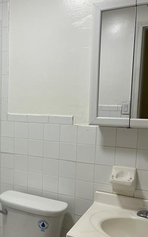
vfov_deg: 48.1
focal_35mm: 41
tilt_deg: -7.3
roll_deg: -0.8
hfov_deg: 30.3
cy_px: 135
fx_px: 264
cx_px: 24
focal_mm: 5.1
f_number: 1.6
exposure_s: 1/120
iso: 80
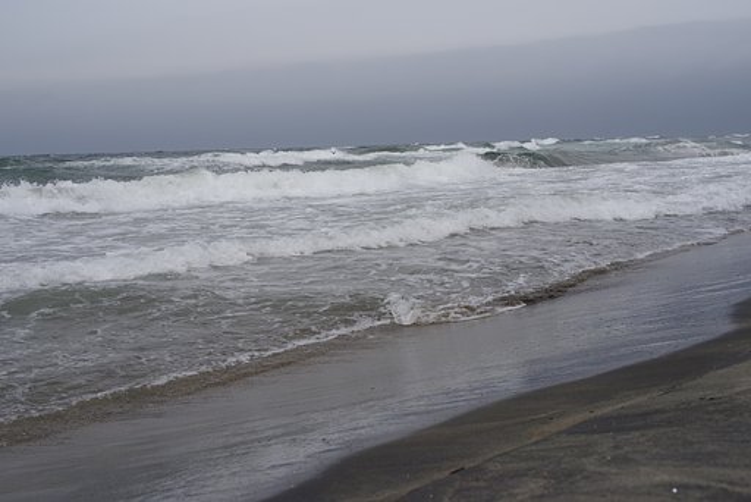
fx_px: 1044
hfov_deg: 39.6
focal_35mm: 50
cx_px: 376
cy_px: 251
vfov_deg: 27.0
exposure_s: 1/4000
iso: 800
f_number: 9
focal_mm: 50
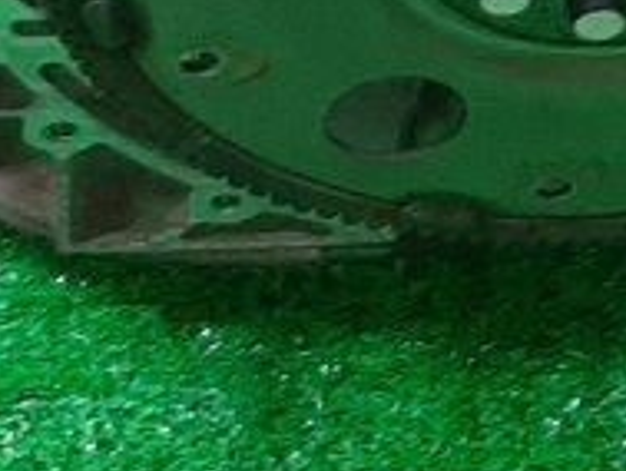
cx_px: 470
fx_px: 3583
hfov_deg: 10.0
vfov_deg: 7.3
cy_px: -405
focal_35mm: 198
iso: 171
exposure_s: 1/33
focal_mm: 3.93
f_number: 1.7
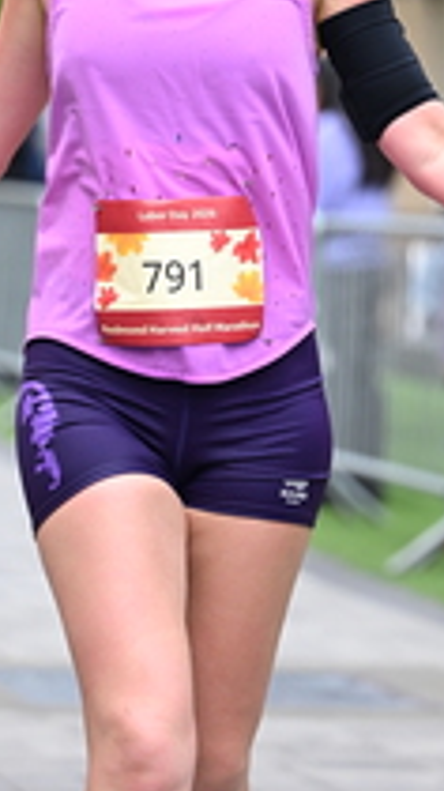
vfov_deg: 7.8
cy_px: -19
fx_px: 5802
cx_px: 277
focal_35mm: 277
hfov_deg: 4.4
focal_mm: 101
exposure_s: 1/2000
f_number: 2.8
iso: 1000
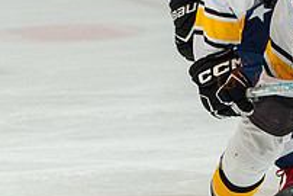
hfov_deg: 3.3
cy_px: 110
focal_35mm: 615
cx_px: 233
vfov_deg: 2.2
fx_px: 5009
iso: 800
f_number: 3.5
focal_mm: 129
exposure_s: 1/1600
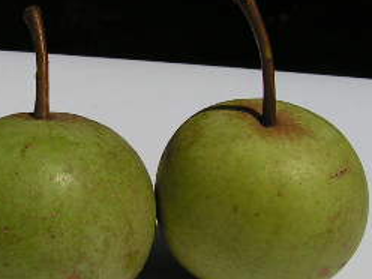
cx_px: 74
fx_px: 999
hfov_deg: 20.8
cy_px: 184
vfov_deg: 15.9
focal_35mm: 93
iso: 64
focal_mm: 6
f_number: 4.8
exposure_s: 1/1600
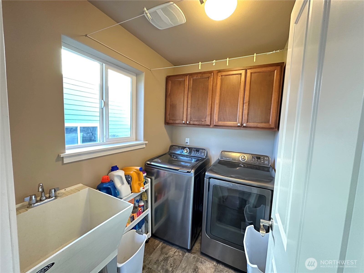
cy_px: 136
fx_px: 147
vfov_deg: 85.7
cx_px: 182
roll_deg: -2.3
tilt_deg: -4.7
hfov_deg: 102.1
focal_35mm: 14
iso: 500
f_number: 2.2
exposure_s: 1/60
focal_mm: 2.22
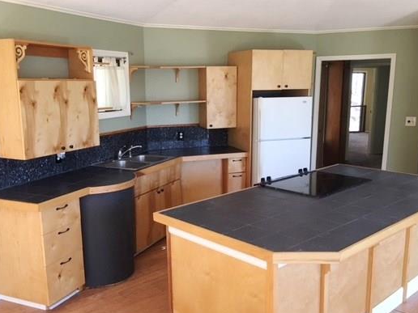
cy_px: 180
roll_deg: +0.8
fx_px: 435
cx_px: 215
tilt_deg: -9.9
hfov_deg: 51.3
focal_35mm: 36
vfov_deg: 39.6
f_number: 2.2
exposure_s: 1/30
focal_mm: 4.15
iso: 32
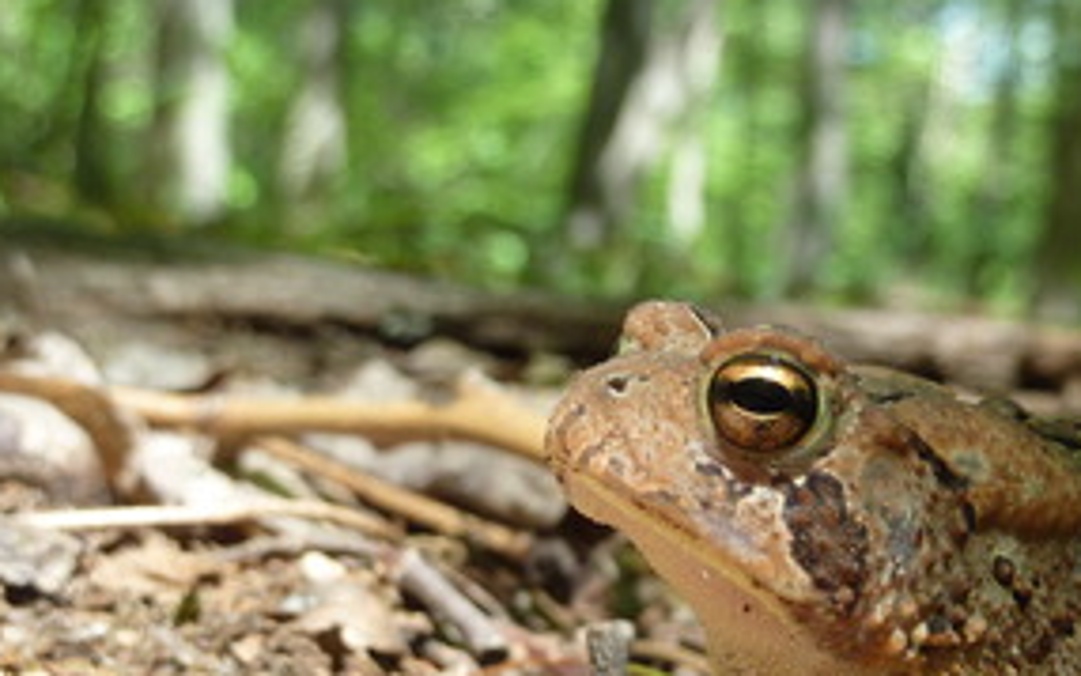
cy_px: 640
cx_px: 688
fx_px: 2181
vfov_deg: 17.3
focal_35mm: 74
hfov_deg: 27.7
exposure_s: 1/60
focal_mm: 6.5
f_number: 3.6
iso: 80
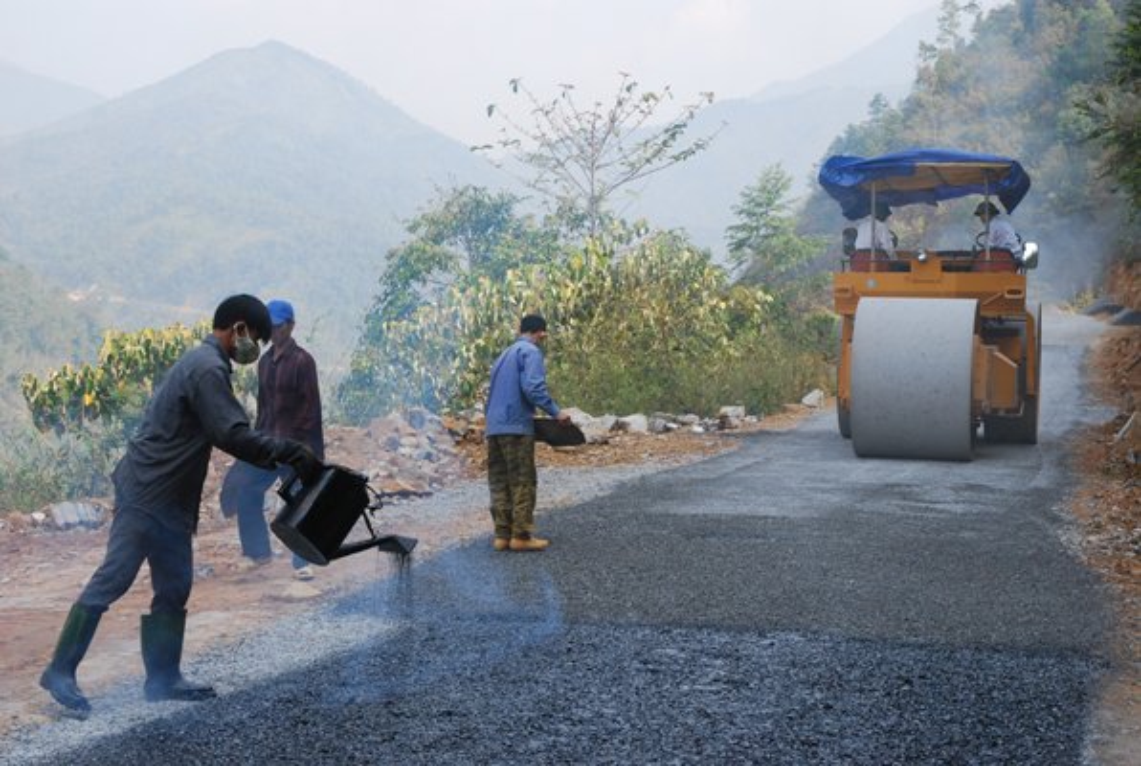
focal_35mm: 60
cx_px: 570
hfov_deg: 33.3
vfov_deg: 22.7
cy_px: 383
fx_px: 1905
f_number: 9
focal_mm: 40
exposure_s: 1/320
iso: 400
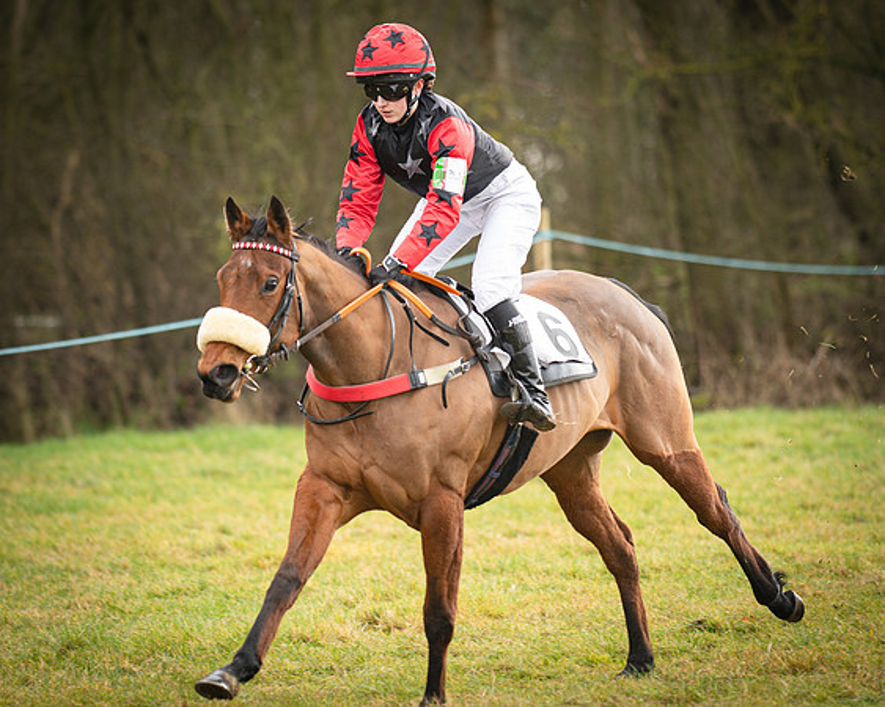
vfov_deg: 6.1
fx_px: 6671
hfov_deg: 7.6
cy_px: 311
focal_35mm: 255
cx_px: 445
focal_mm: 135
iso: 250
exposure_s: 1/1000
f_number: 1.8
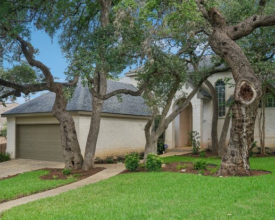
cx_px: 166
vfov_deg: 41.2
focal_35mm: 36
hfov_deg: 49.9
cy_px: 111
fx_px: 293
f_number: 8
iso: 200
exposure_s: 1/60
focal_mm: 31
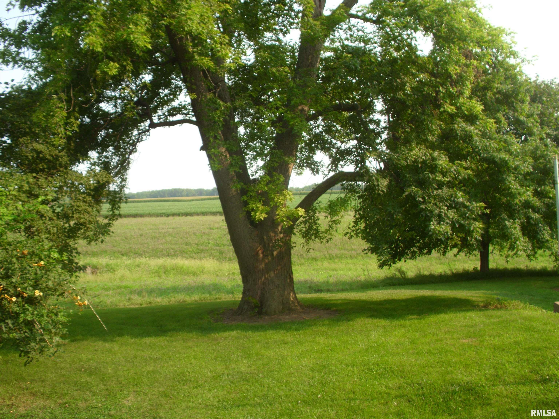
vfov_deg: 37.7
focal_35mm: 38
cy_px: 210
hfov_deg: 49.0
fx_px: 614
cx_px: 280
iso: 50
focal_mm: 6.3
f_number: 2.9
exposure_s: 1/215
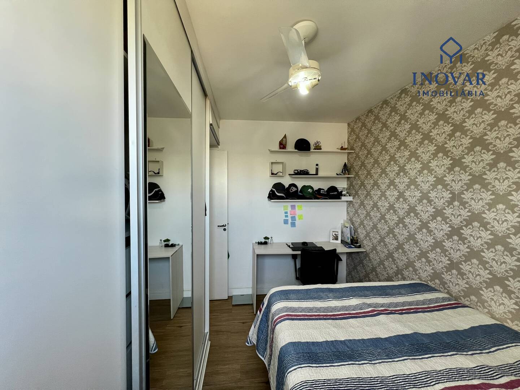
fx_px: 195
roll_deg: +0.9
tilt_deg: -1.7
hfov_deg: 106.2
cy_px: 195
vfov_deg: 89.9
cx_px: 260
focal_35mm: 13
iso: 200
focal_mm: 1.57
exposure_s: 1/120
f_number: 1.8
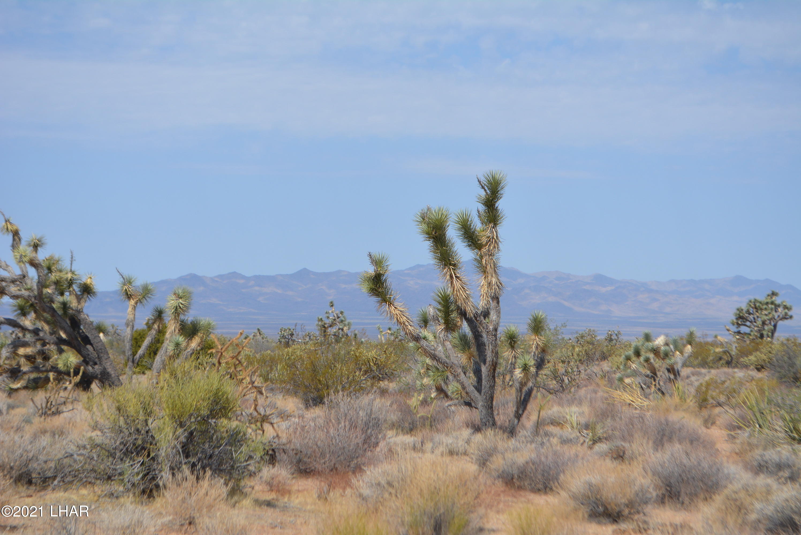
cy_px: 268
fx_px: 1837
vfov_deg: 16.6
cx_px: 400
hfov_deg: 24.6
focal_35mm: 82
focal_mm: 55
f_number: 7.1
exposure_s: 1/1600
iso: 400
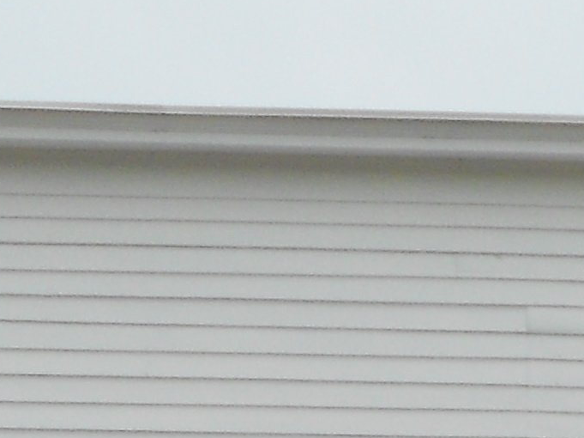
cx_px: 1510
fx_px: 5244
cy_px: 1285
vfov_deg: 4.6
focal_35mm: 311
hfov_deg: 6.0
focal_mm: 8.8
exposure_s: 1/400
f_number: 4.5
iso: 80
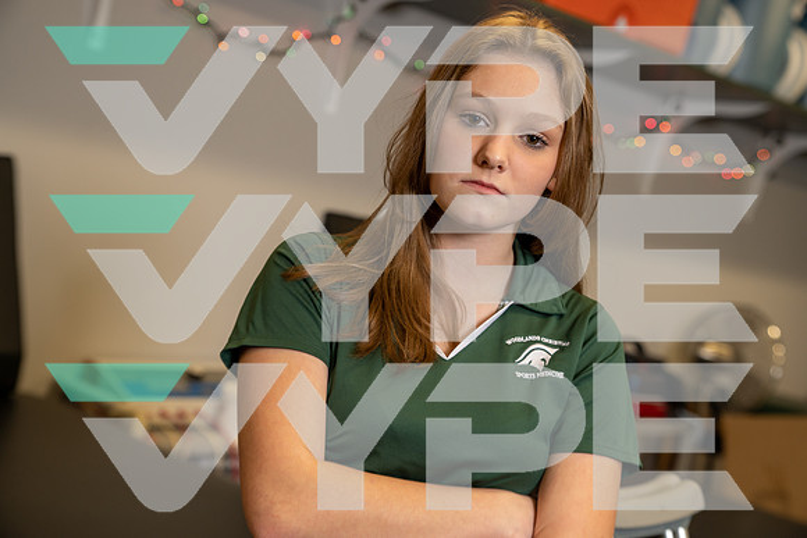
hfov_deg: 36.9
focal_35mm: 54
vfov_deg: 25.1
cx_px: 404
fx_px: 1211
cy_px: 269
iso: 400
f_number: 3.5
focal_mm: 54
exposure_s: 1/250
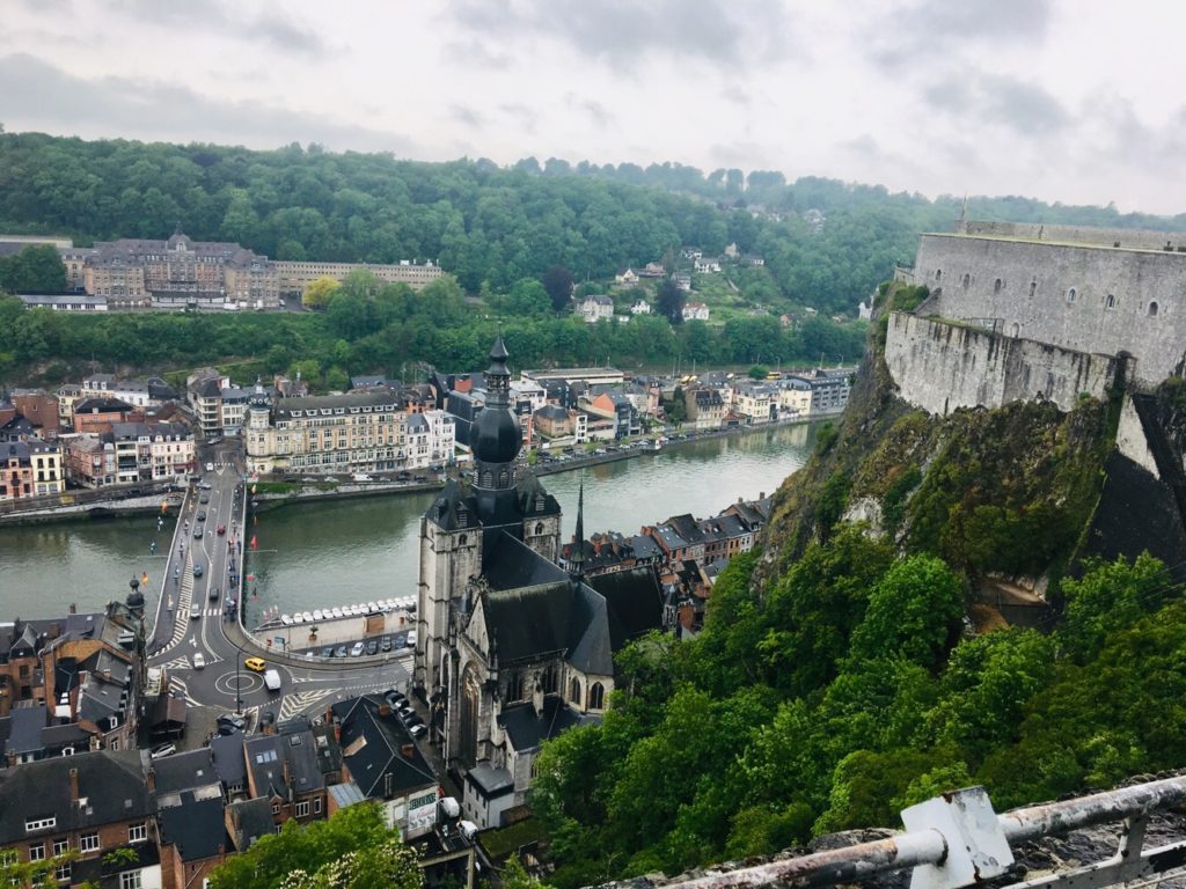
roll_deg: -2.4
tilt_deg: -13.8
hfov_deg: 61.7
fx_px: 994
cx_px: 593
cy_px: 444
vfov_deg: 48.2
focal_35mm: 29
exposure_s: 1/785
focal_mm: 4.15
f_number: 2.2
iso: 25
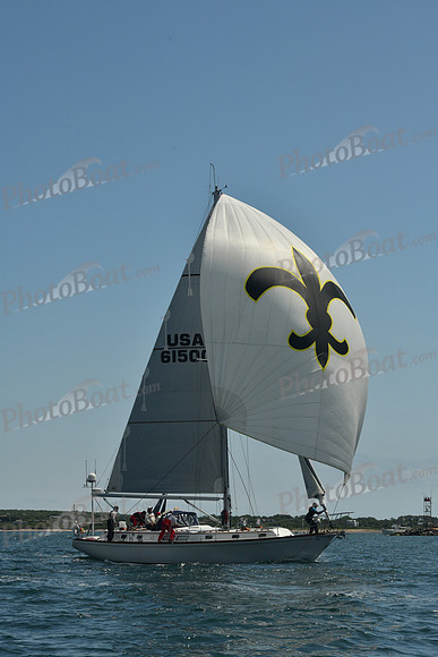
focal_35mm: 80
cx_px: 219
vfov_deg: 25.4
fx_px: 1459
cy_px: 328
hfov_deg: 17.1
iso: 320
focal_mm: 80
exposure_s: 1/640
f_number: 11
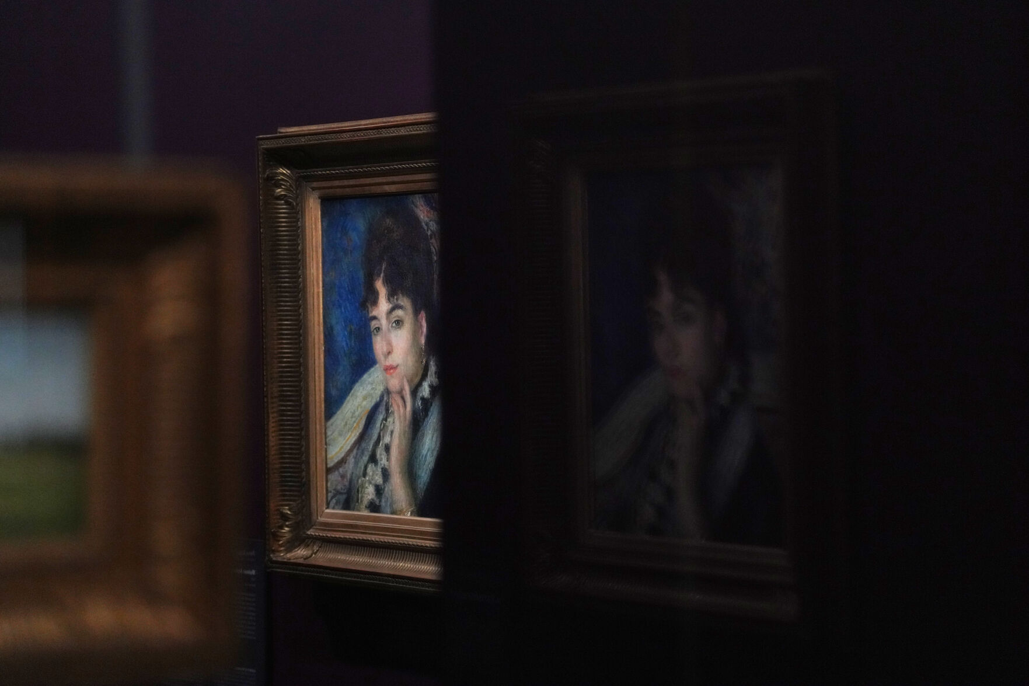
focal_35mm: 100
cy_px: 343
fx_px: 2858
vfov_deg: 13.7
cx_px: 514
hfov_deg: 20.4
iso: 5000
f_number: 2.8
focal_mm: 100
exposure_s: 1/400
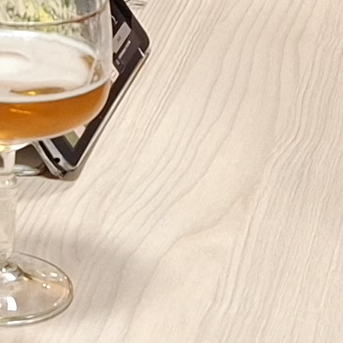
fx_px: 2007
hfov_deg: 9.7
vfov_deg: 9.7
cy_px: -48
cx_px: 32
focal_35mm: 179
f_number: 1.8
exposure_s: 1/50
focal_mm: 5.54
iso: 250
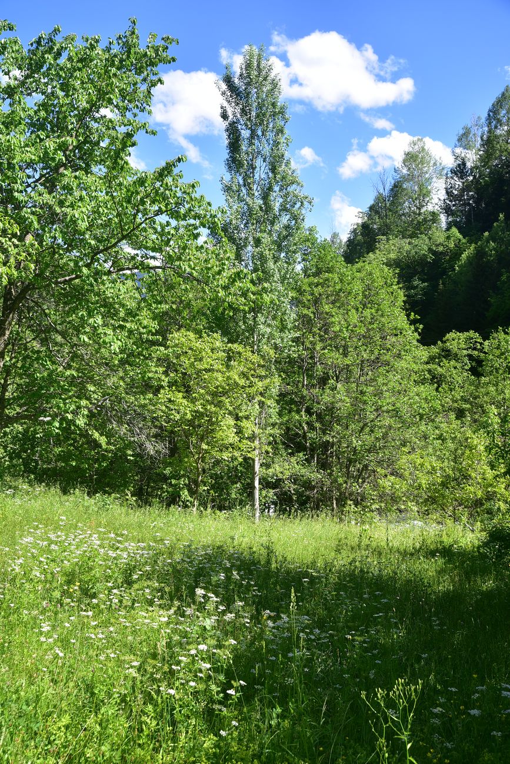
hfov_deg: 27.0
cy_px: 382
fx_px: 1062
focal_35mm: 50
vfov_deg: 39.6
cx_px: 255
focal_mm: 50
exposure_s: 1/125
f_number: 9
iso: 160
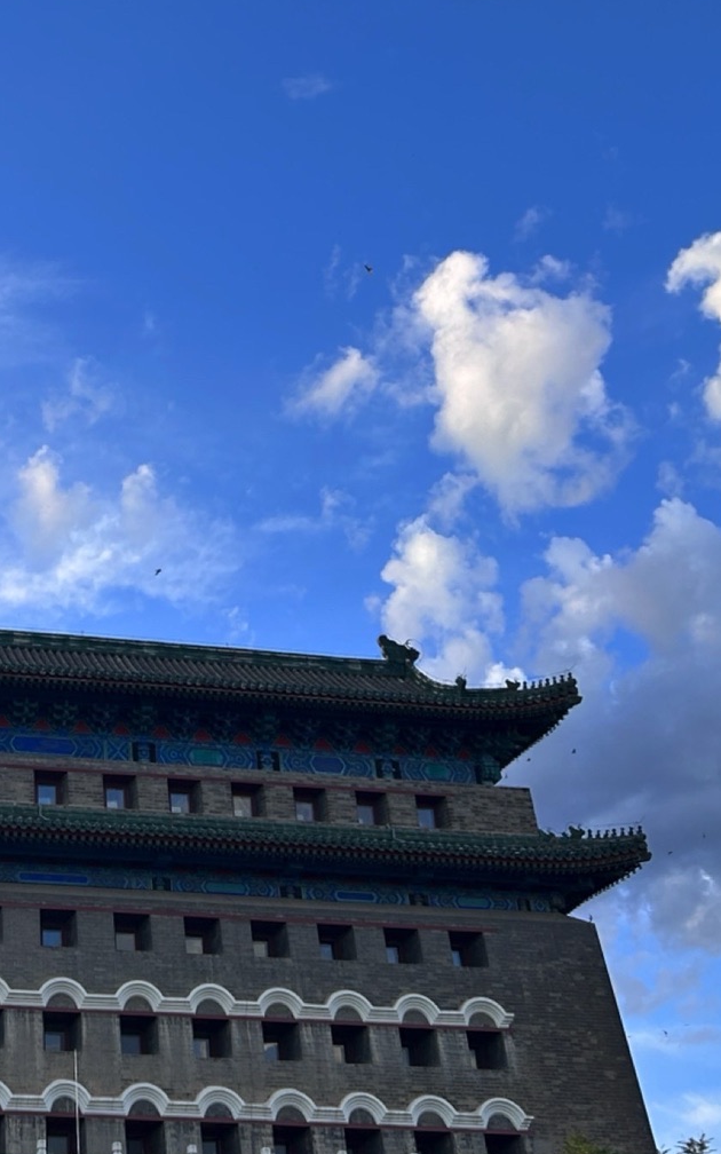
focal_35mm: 56
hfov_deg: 22.3
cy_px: 299
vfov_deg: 35.5
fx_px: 1761
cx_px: 14
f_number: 1.5
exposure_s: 1/786
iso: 50
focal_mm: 5.7
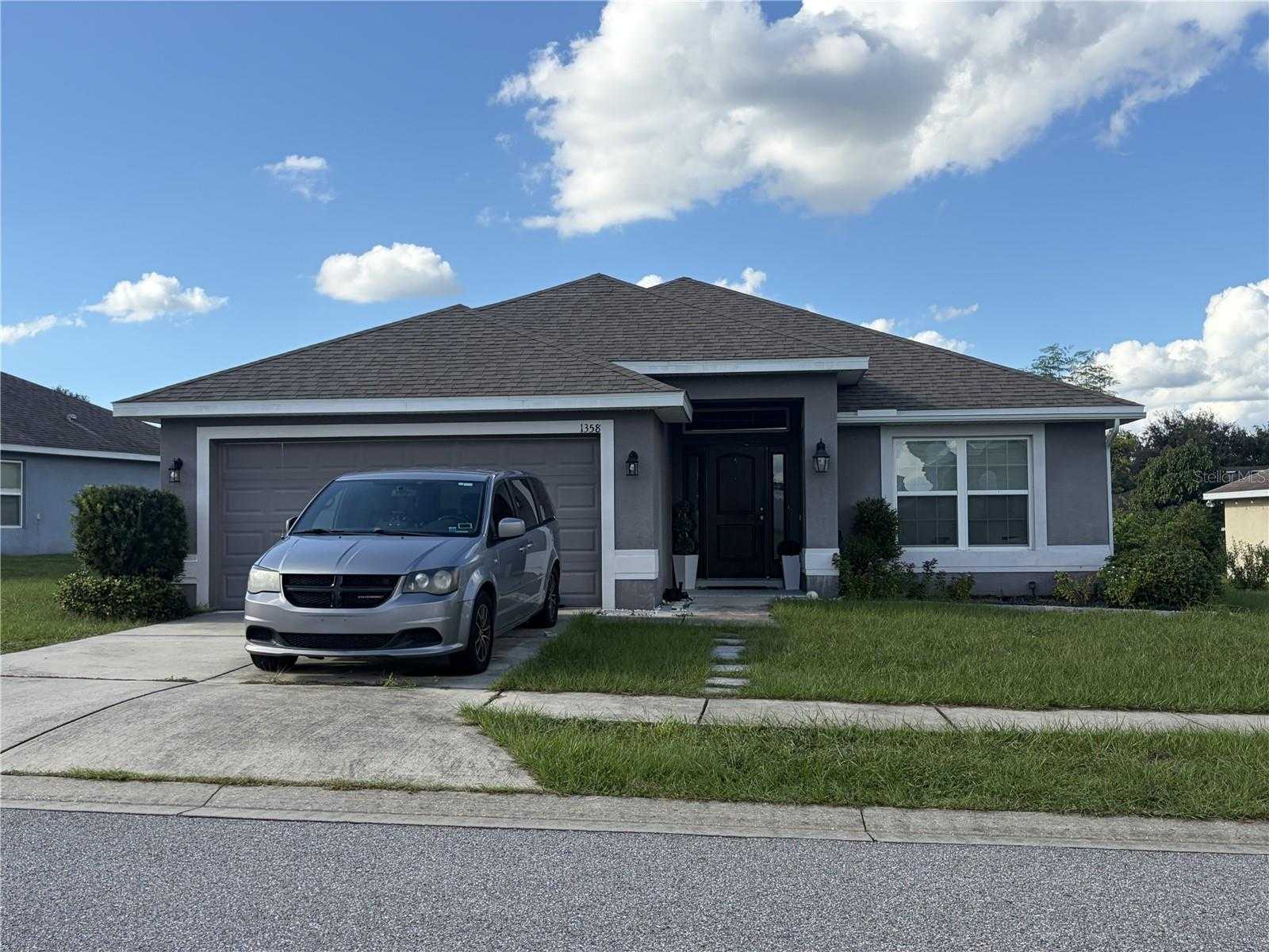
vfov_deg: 40.7
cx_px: 634
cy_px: 476
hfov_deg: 52.6
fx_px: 1283
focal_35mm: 35
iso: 50
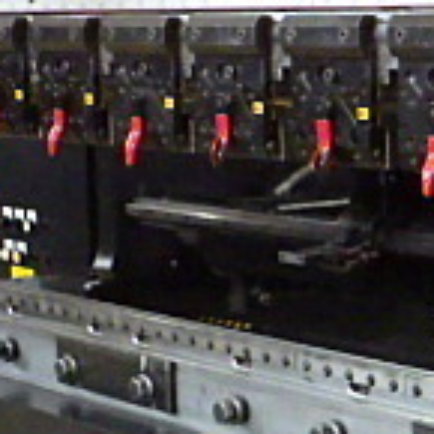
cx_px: 590
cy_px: 263
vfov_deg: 16.0
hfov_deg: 15.1
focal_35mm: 109
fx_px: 1546
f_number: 3.5
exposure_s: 1/45
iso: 1250
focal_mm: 5
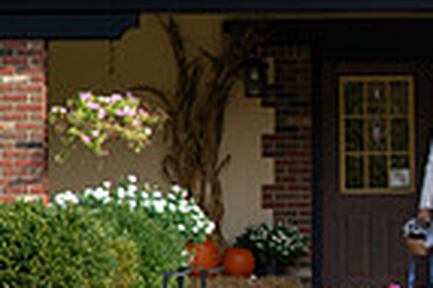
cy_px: 226
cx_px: 804
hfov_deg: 5.5
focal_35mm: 370
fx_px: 4445
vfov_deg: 3.7
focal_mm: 85
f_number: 6.3
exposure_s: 1/640
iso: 640
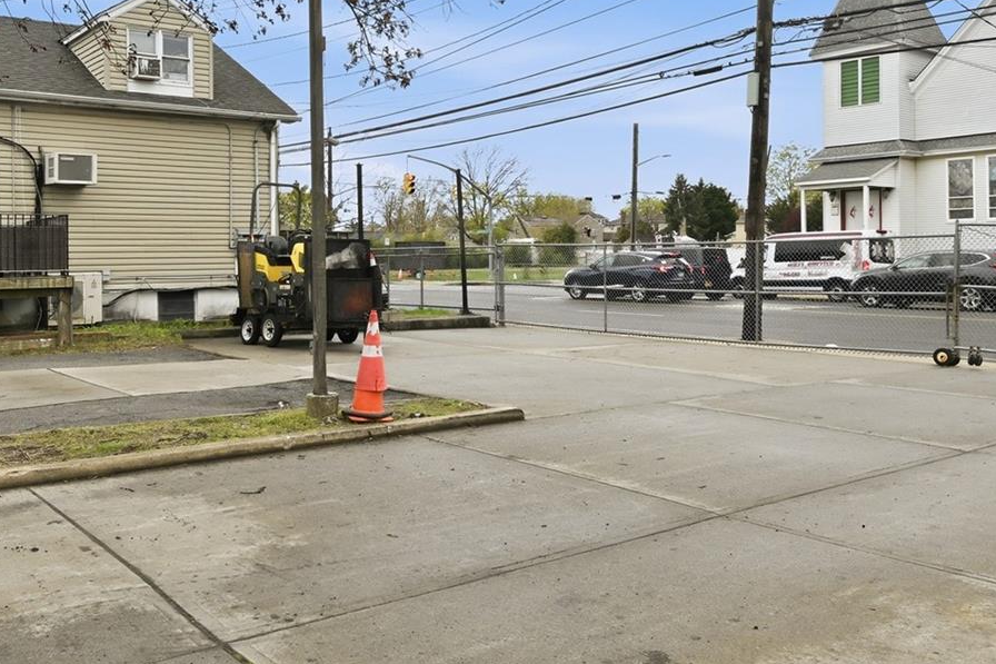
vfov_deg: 40.9
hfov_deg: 58.1
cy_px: 269
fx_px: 885
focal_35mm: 32
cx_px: 385
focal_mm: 14
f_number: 11
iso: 100
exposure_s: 1/50
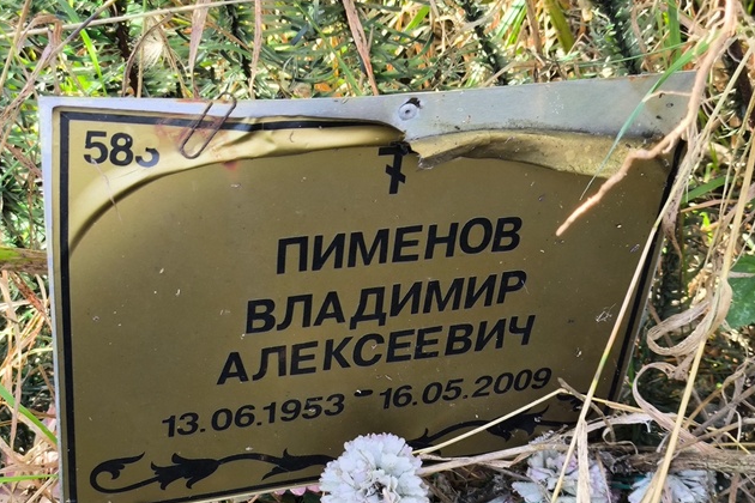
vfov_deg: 20.5
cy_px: 331
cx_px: 389
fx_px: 1384
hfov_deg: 30.5
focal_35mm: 66
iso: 80
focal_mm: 4.71
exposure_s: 1/100
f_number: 1.7
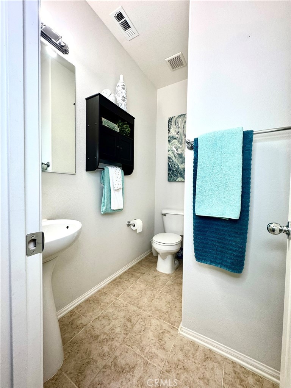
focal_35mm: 14
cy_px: 194
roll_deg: -0.2
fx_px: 157
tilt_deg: -2.0
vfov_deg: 102.1
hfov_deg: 85.7
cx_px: 146
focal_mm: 2.22
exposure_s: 1/120
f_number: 2.2
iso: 160
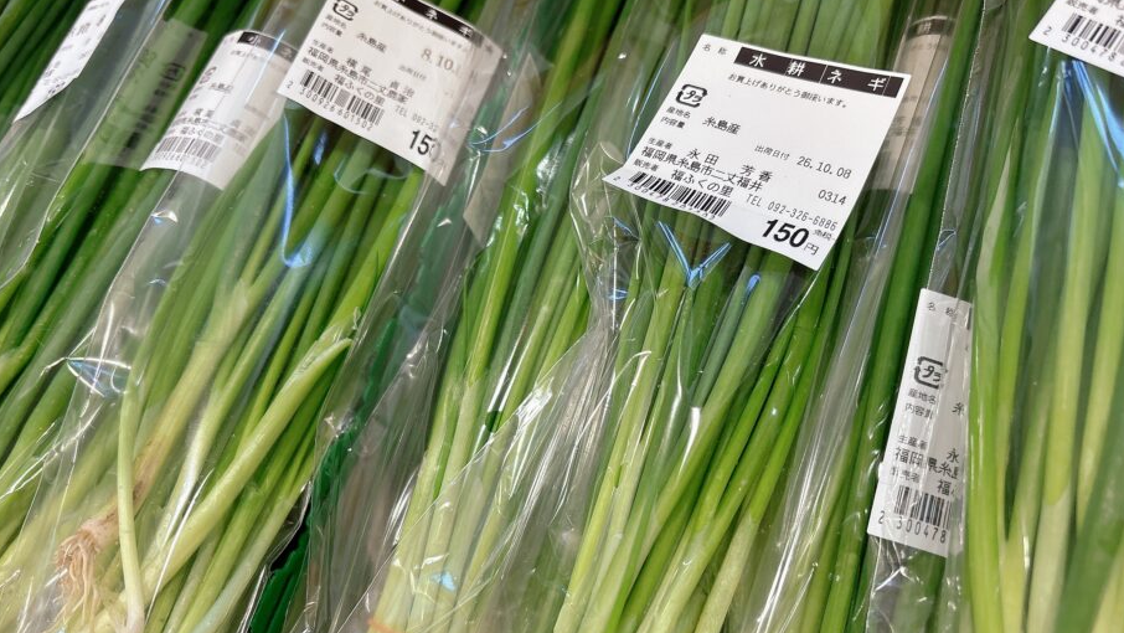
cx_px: 572
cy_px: 396
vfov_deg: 38.7
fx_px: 894
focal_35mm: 30
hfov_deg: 64.3
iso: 125
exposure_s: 1/120
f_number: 1.6
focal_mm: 5.96
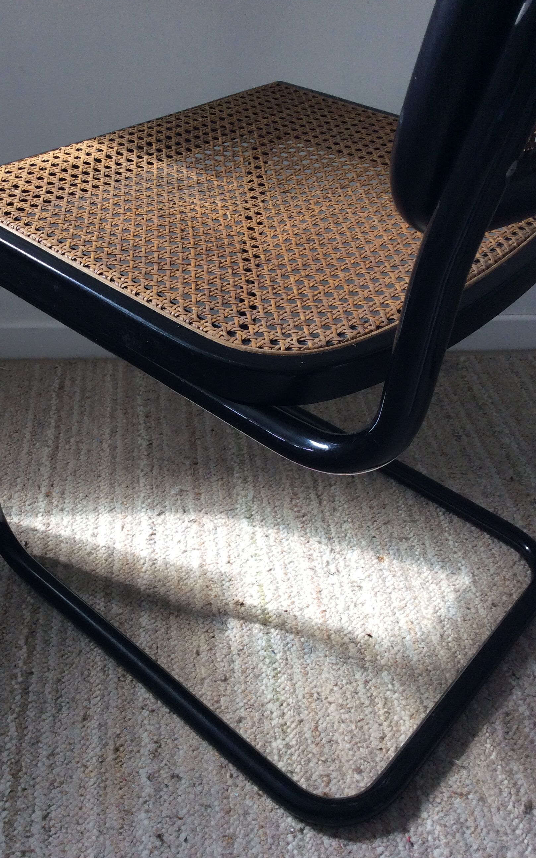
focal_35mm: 34
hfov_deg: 37.2
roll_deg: -2.5
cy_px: 429
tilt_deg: -38.8
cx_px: 225
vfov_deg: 56.7
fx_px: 795
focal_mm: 3.3
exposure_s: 1/50
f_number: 2.4
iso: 50
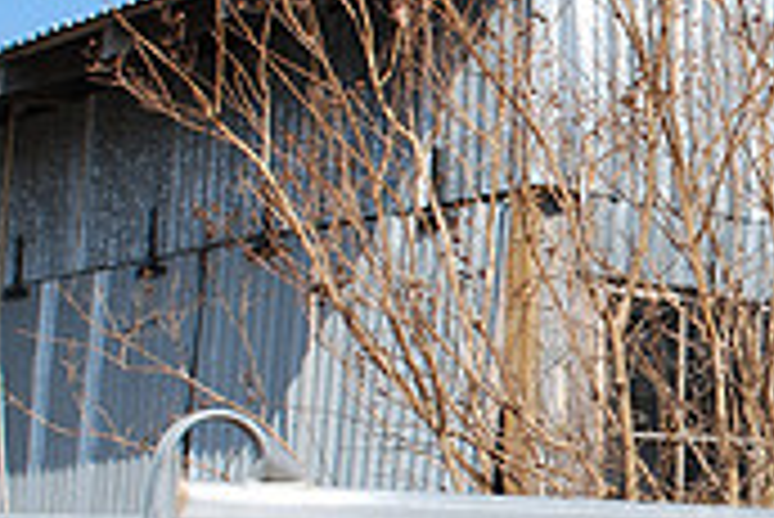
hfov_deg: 21.1
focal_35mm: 91
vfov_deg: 15.0
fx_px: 1958
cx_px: 886
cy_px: 401
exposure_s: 1/250
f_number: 8
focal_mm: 18
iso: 100
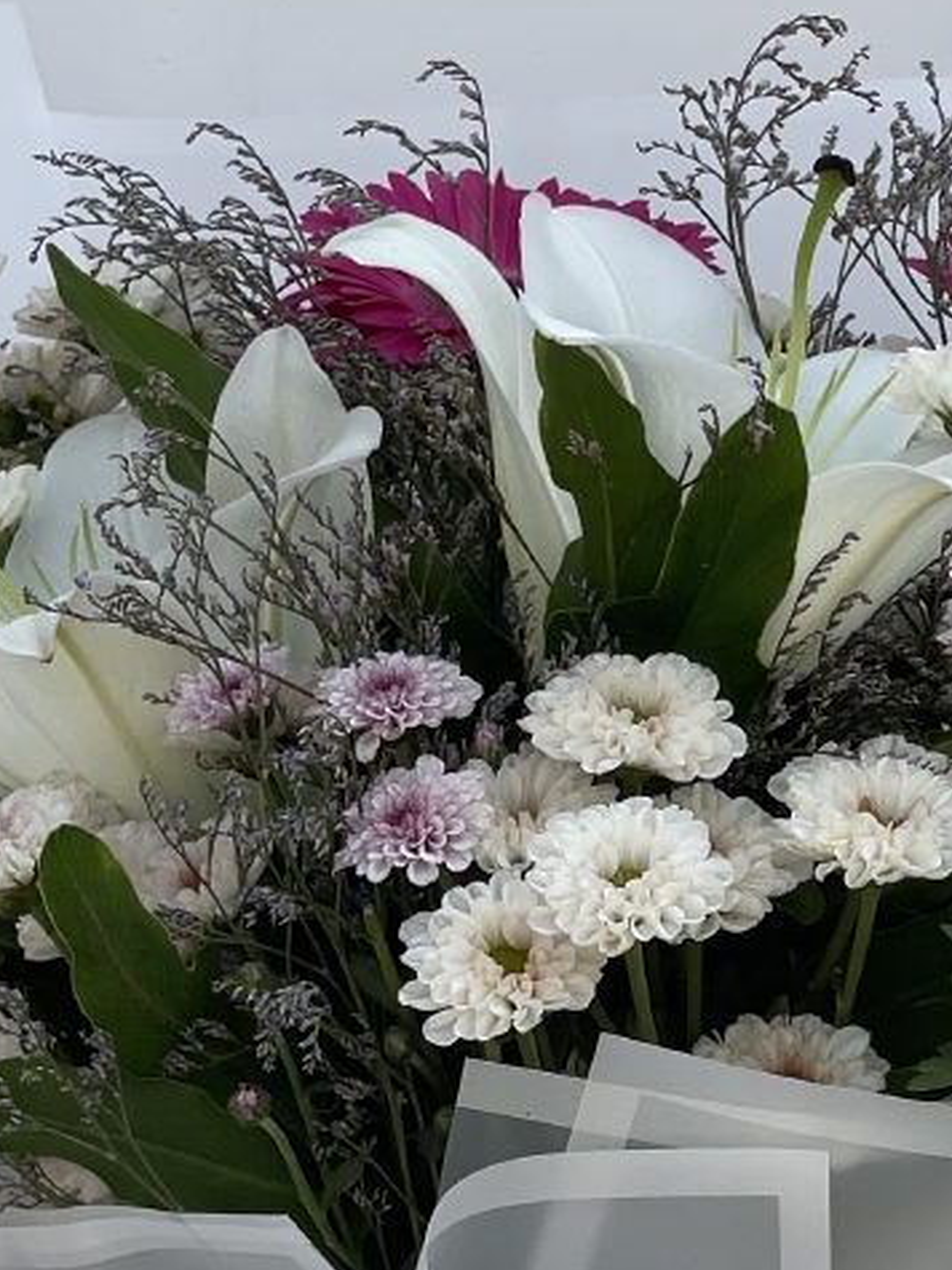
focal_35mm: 202
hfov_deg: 7.3
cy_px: 1051
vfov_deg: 9.8
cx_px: 619
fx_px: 7410
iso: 20
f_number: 2.2
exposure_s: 1/995
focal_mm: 7.5
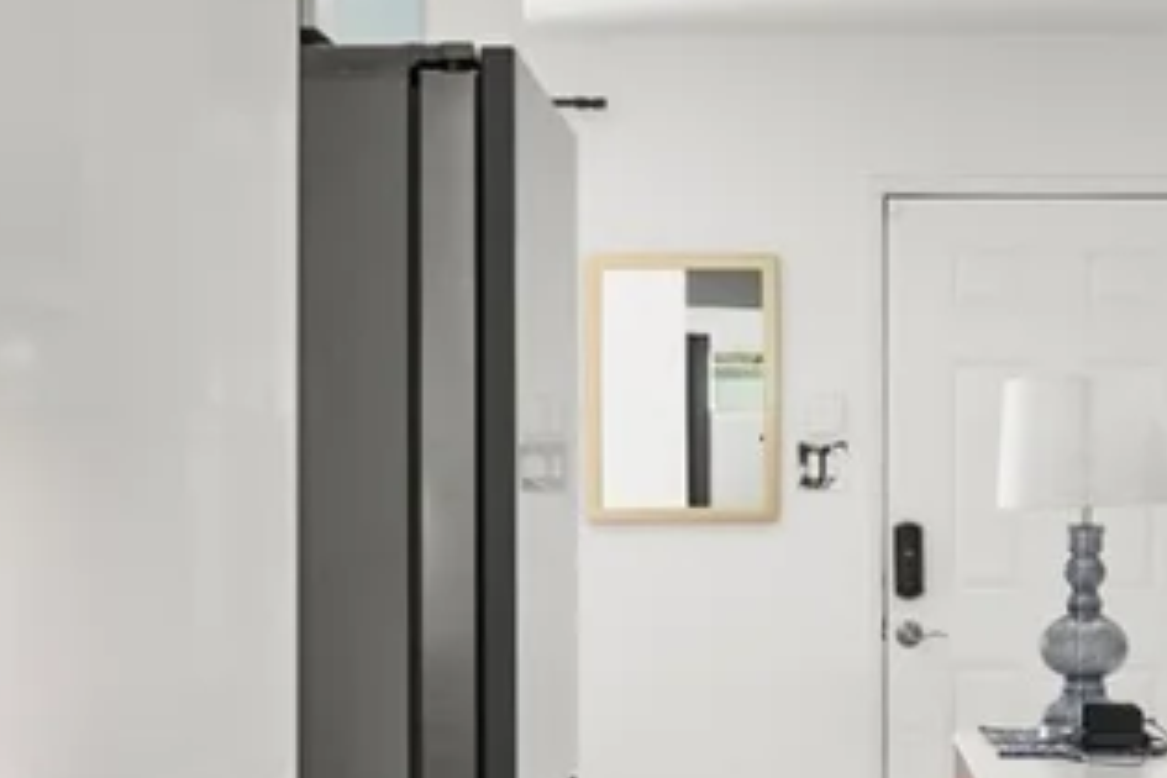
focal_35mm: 91
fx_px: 2950
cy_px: 469
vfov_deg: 15.0
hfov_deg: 22.3
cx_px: 771
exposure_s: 1/15
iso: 400
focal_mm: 28
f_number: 8
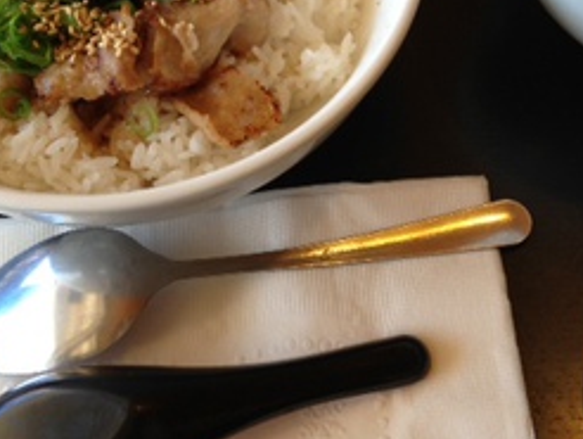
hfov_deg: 28.7
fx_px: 1130
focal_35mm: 67
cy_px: 110
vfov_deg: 21.8
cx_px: 391
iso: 64
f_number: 2.4
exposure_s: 1/40
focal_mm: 4.13
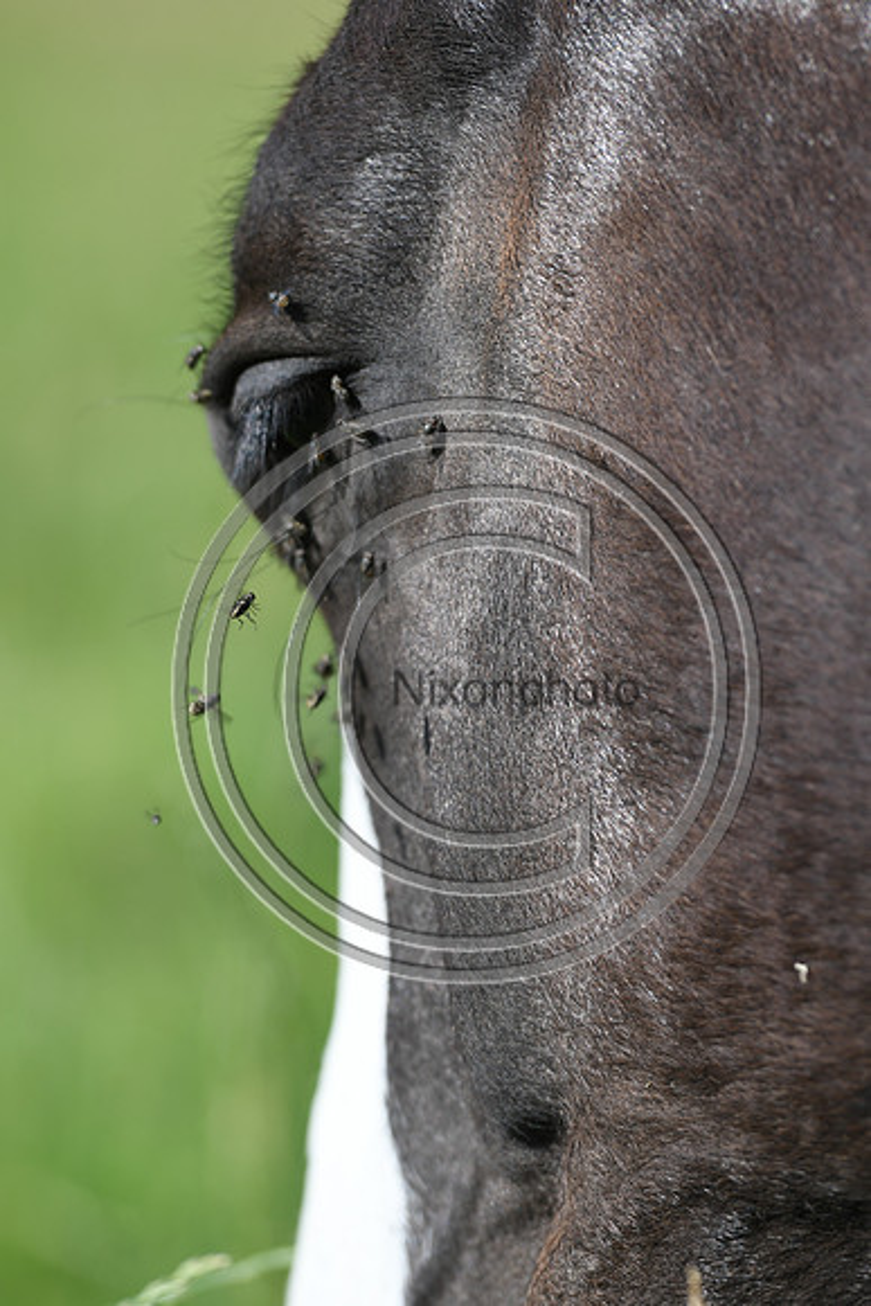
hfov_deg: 4.6
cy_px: 653
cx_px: 436
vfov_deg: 6.9
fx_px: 10880
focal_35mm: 300
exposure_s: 1/1250
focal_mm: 200
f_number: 3.5
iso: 140
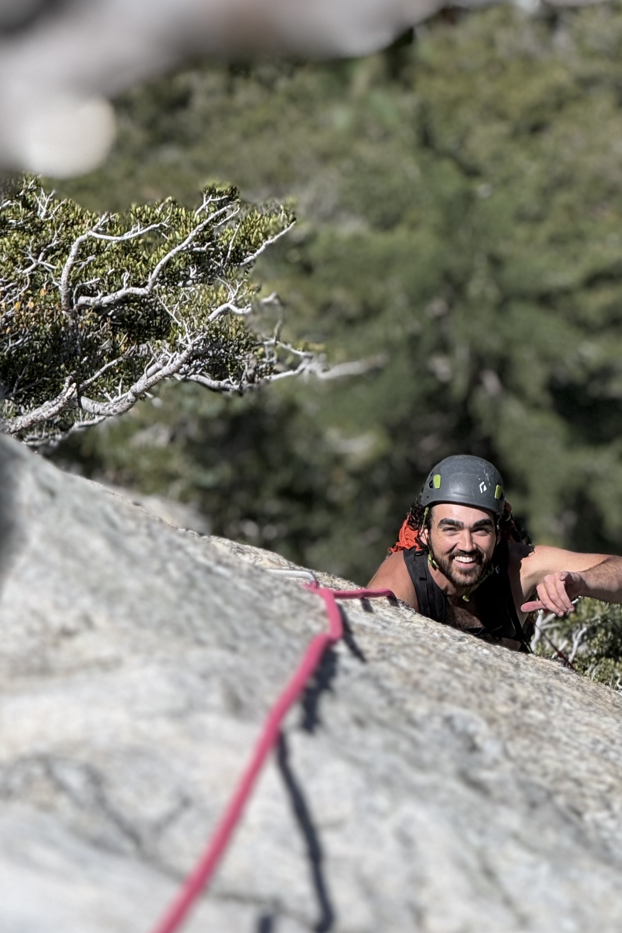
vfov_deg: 9.4
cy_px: 557
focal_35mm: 219
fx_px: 5675
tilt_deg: -52.8
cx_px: 552
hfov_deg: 6.3
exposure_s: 1/1818
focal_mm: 15.66
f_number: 2.8
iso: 80
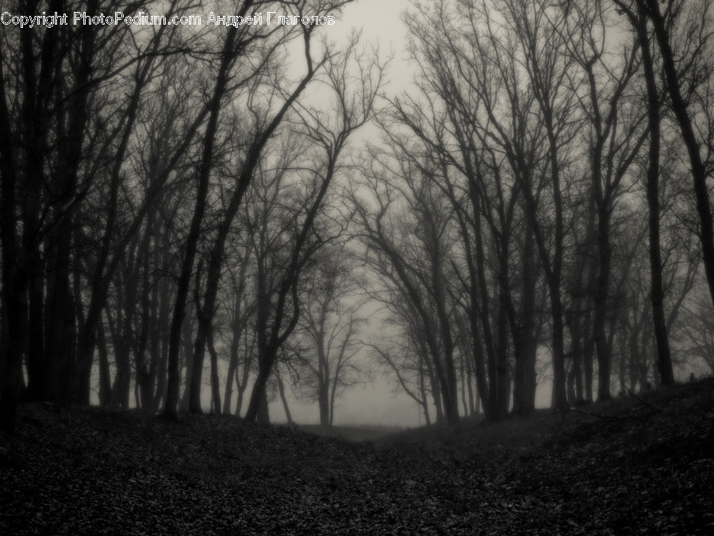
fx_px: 1444
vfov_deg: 21.0
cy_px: 268
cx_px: 357
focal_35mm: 70
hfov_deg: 27.8
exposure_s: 1/60
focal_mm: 35
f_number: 5.2
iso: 200
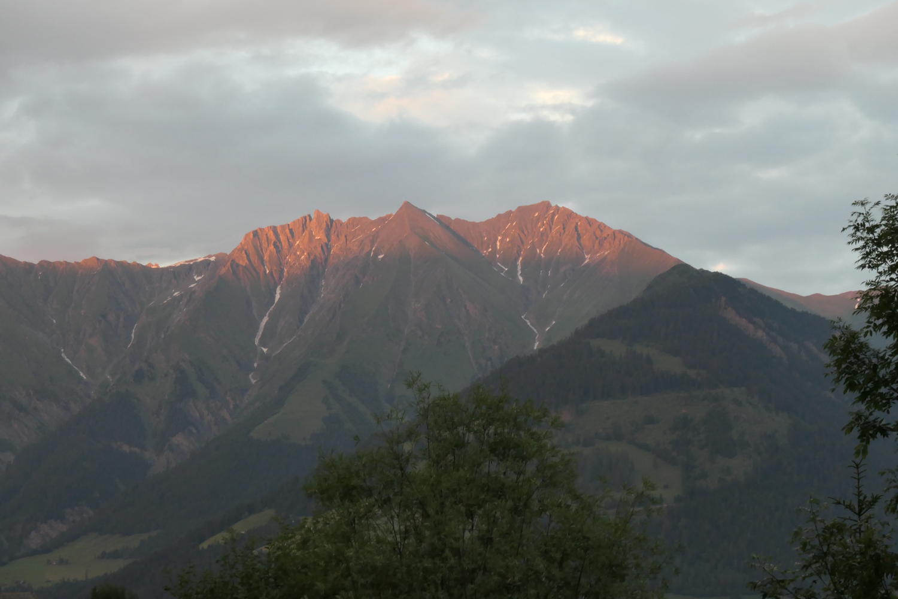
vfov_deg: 17.5
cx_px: 449
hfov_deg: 26.0
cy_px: 300
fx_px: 1946
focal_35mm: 78
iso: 640
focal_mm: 28.4
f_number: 4.8
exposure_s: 1/80
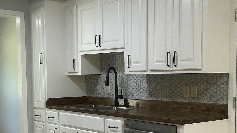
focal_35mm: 58
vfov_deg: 20.5
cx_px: 103
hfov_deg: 36.0
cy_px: 104
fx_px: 365
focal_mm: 3
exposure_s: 1/60
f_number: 1.8
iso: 100
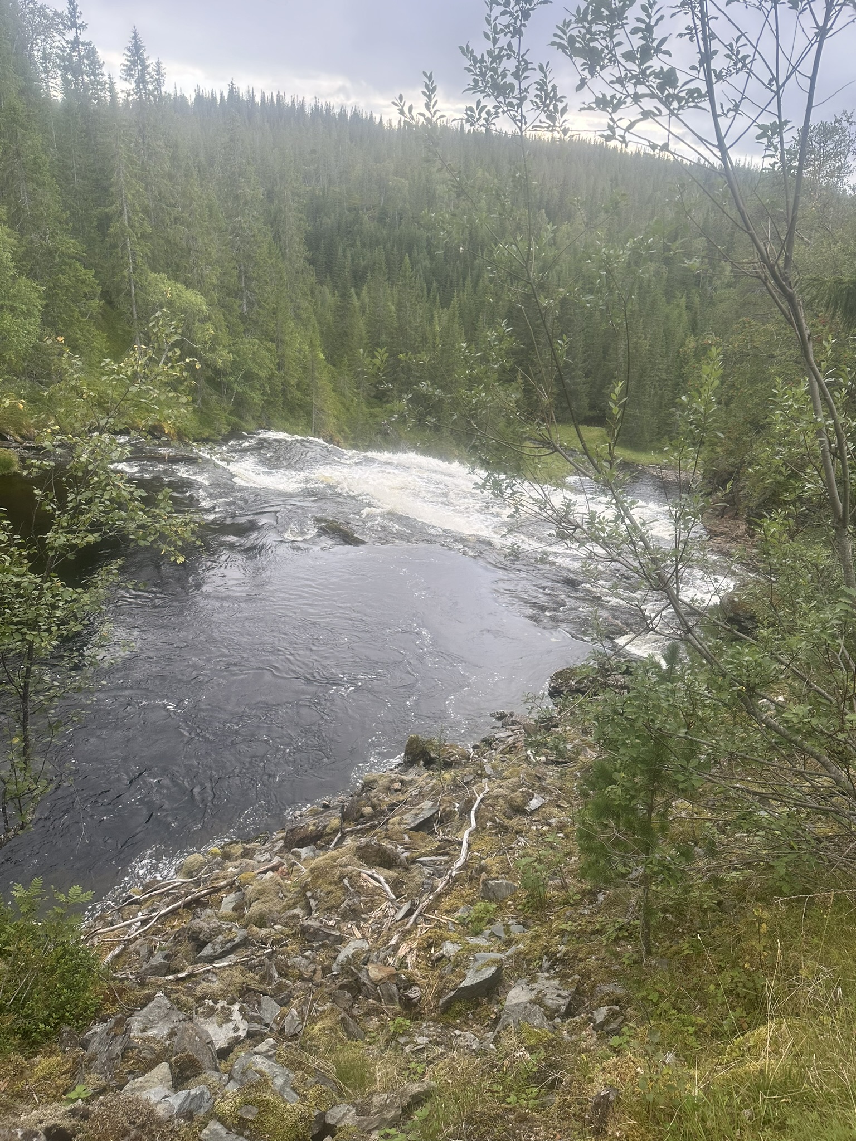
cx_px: 428
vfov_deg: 71.6
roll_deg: -3.1
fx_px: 791
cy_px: 570
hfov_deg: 56.8
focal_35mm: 24
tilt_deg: -21.0
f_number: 1.78
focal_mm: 6.86
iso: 100
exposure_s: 1/139
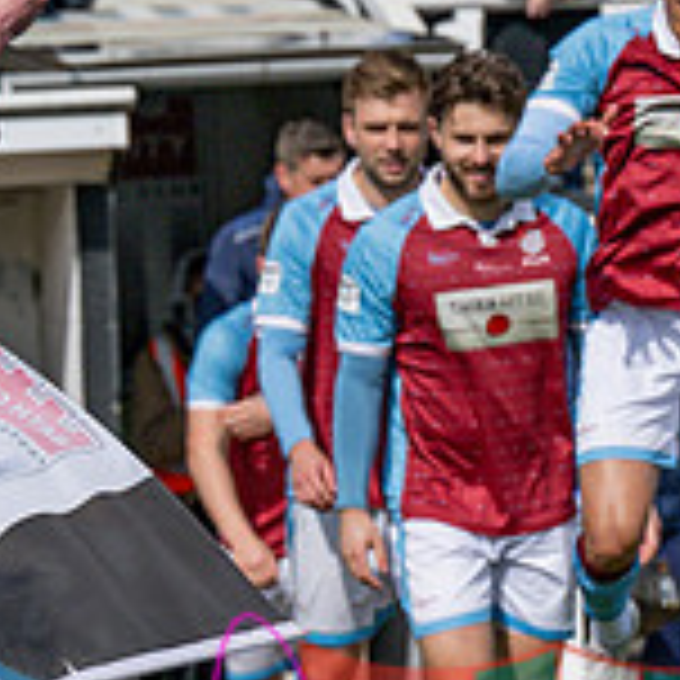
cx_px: 1101
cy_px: 481
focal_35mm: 348
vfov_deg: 5.0
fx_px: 7734
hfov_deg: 5.0
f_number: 4
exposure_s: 1/6400
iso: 200
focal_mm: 77
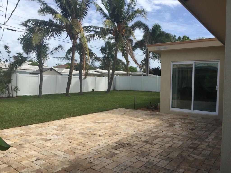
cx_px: 116
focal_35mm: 29
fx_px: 194
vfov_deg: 48.2
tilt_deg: -1.8
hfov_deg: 61.7
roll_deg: -3.2
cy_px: 86
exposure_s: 1/1980
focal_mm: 4.15
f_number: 2.2
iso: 32
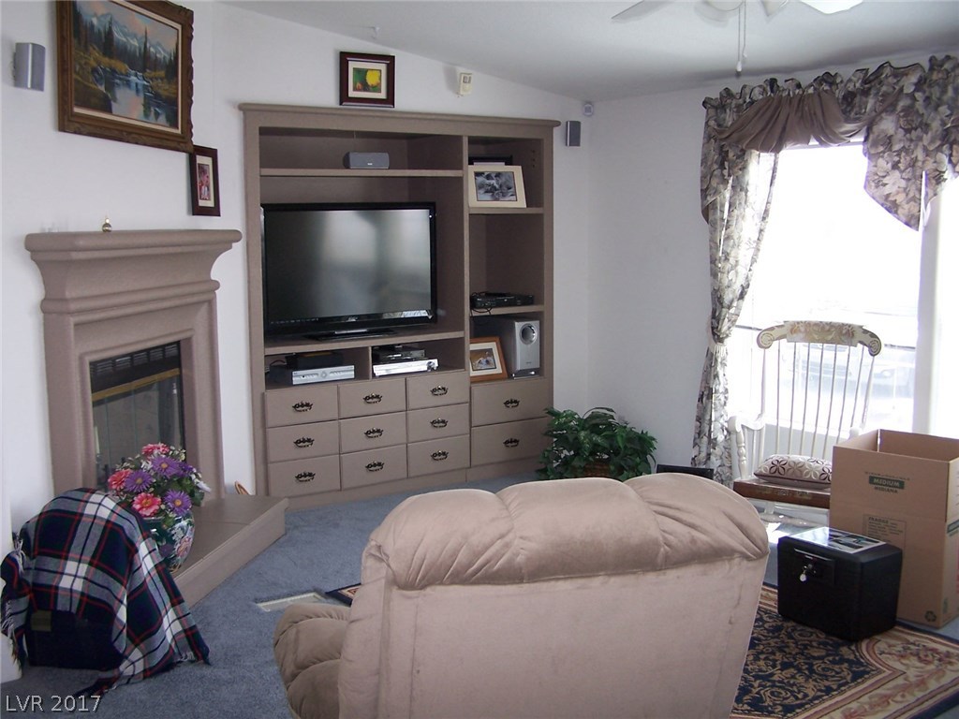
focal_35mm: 38
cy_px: 360
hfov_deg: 49.0
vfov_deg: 37.7
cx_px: 480
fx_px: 1053
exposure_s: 1/60
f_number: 2.8
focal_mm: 6.3
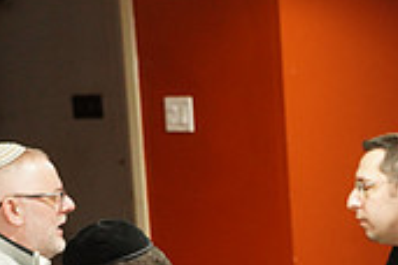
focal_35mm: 149
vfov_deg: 9.0
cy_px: 380
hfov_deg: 13.4
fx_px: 1647
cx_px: 477
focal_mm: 44
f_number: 4
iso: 3200
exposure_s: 1/100
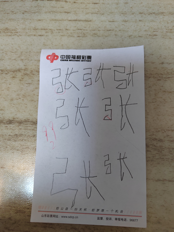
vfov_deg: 73.9
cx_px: 87
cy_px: 116
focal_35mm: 23
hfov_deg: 58.9
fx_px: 154
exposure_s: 1/100
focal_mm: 5.52
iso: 2678
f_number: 1.9
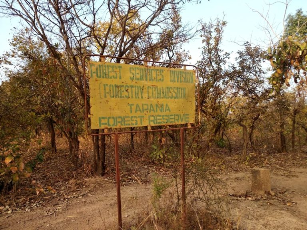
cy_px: 115
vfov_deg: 53.1
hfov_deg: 67.3
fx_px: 231
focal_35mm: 26
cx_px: 154
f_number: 2.2
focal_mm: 3.81
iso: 100
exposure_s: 1/185
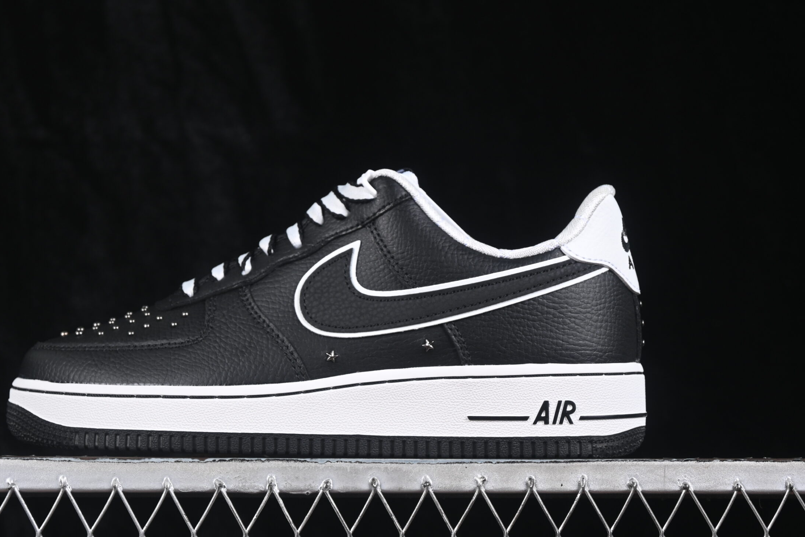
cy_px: 262
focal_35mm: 88
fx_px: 1968
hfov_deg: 23.1
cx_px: 339
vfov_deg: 15.5
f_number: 6.3
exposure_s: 1/60
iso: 160
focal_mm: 50
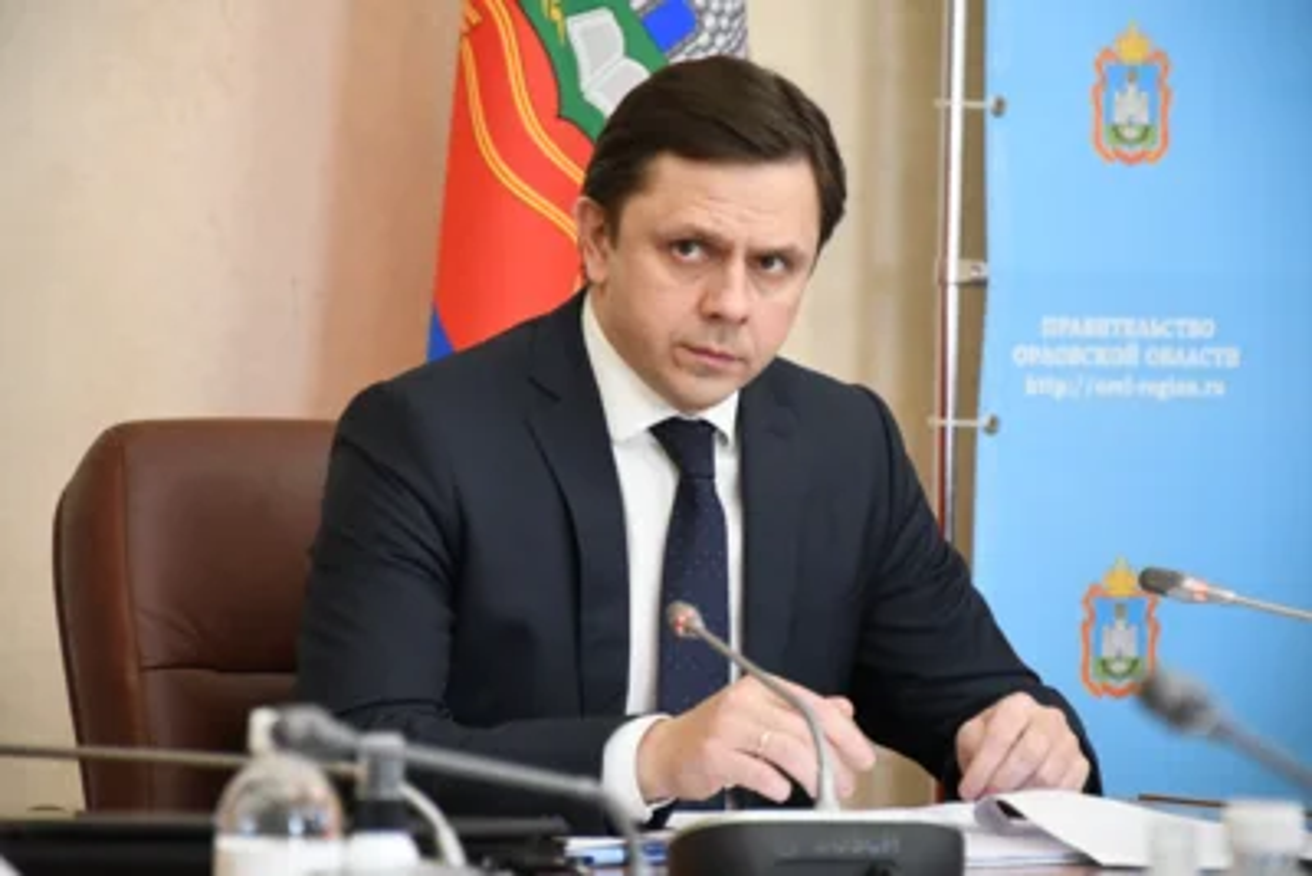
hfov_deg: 11.8
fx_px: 6343
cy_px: 438
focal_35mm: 174
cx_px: 656
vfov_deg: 7.9
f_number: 5.6
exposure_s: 1/80
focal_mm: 116
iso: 2500
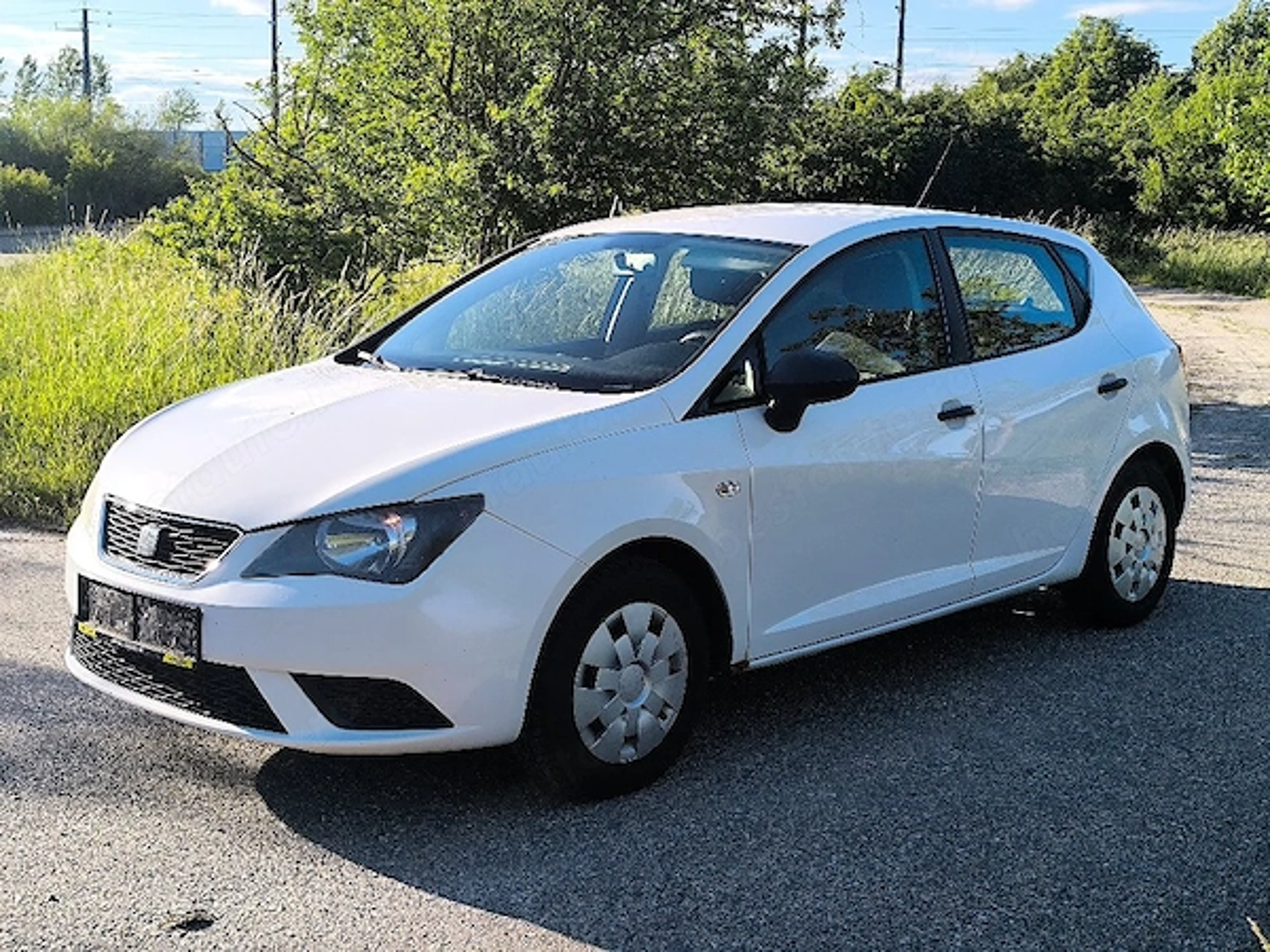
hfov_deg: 41.2
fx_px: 1688
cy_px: 476
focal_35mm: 46
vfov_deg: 31.5
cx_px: 635
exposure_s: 1/769
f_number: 1.65
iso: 50
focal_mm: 6.14
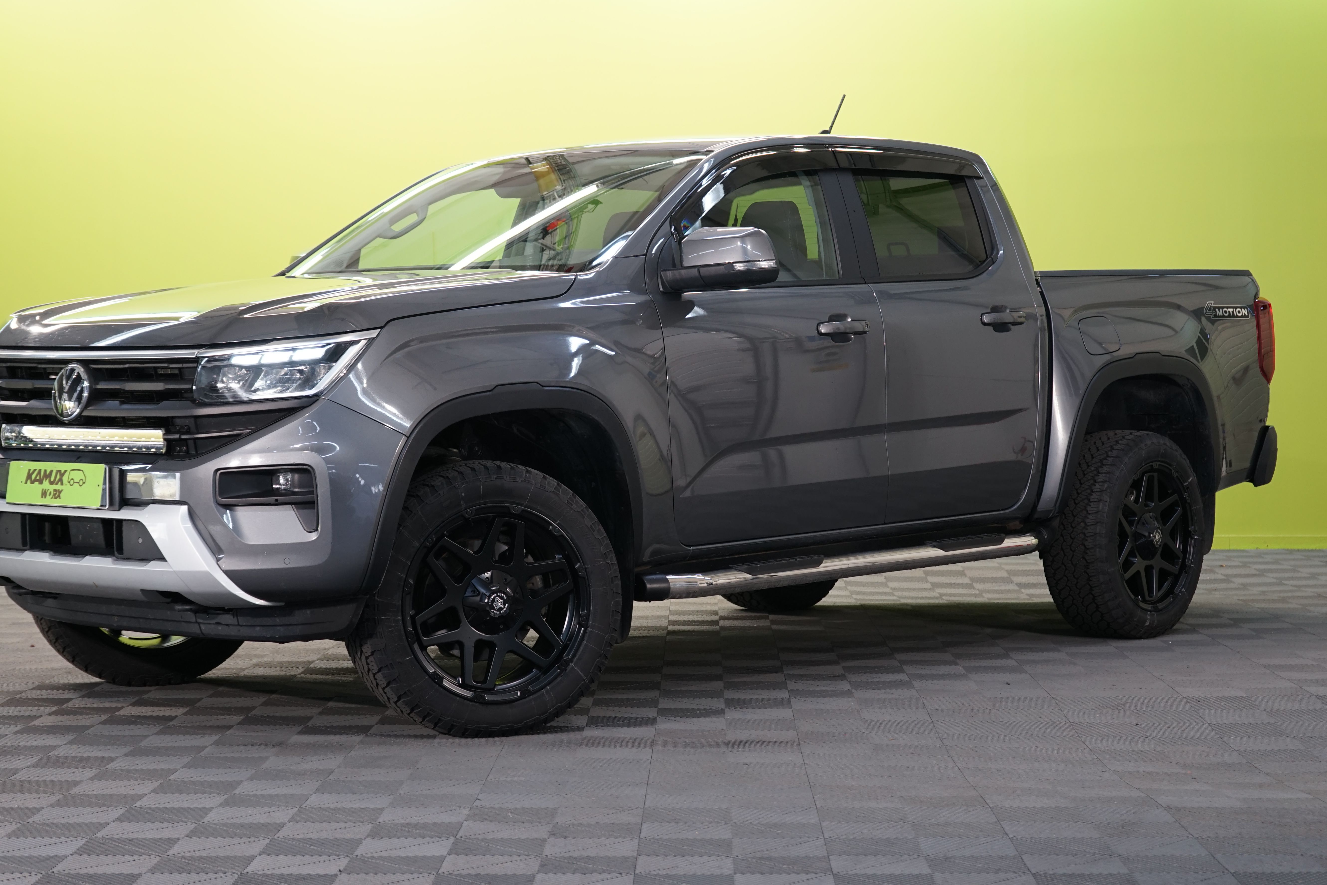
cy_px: 390
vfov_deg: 19.5
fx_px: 2580
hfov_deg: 28.8
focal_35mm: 70
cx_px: 629
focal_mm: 62
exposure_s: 1/30
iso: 500
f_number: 5.6
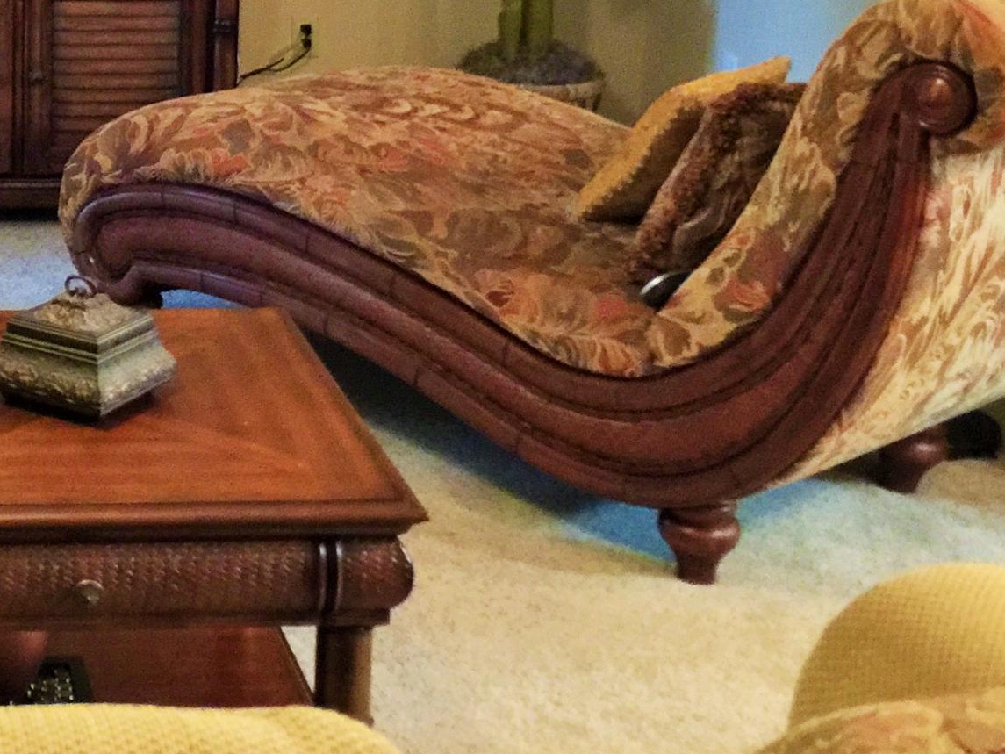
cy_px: -37
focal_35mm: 76
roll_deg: -1.1
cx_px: -89
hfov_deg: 24.1
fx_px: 2207
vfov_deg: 18.8
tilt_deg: -9.9
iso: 125
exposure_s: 1/4
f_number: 2.2
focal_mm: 4.15
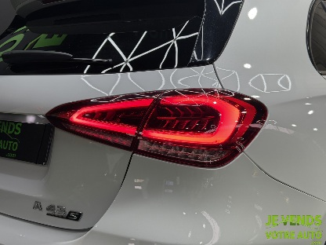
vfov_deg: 30.3
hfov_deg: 39.7
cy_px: 122
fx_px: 452
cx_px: 163
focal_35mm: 48
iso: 64
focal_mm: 6.76
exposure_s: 1/270
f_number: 1.78
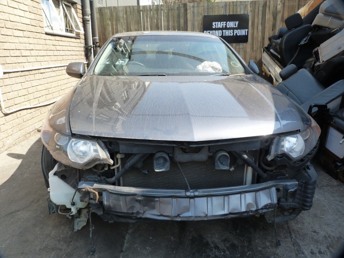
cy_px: 129
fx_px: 248
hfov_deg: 69.4
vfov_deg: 54.9
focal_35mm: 25
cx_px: 172
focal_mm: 4.5
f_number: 4
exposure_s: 1/160
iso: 125
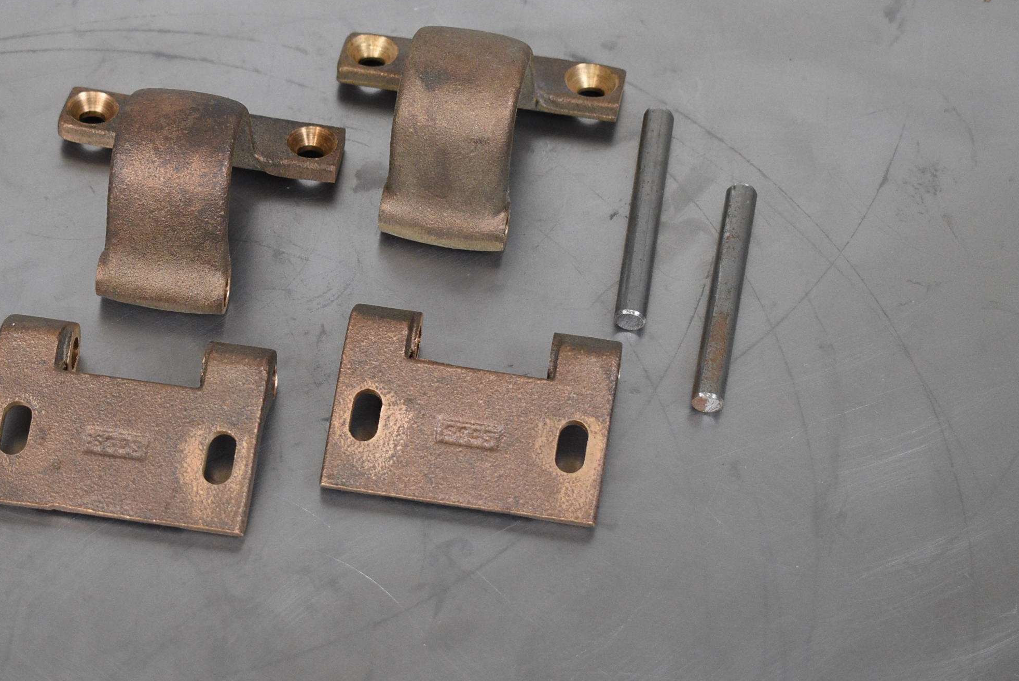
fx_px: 2719
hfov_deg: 21.1
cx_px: 341
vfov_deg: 14.3
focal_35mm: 96
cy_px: 297
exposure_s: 1/200
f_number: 5
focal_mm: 42
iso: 1250
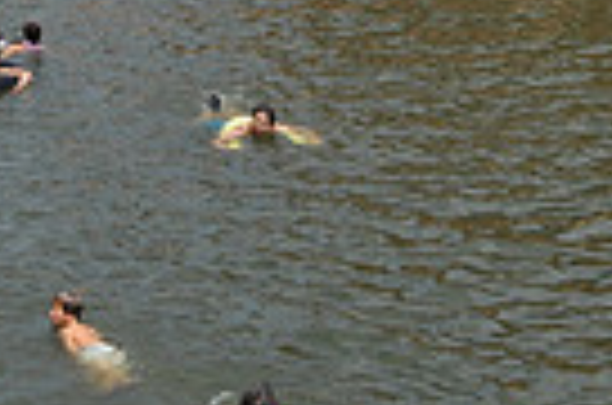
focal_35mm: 154
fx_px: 2612
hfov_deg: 11.9
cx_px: -634
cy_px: -250
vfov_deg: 8.6
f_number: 8
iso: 200
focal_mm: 24
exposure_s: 1/800
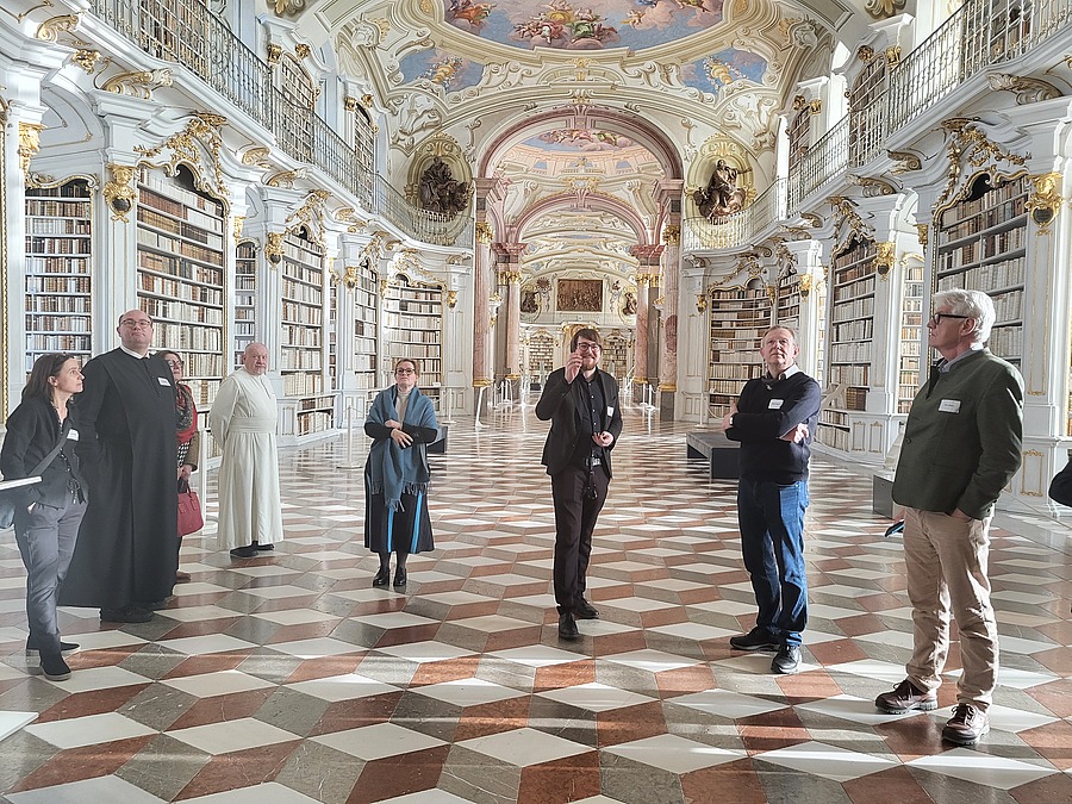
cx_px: 536
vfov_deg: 53.1
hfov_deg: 67.3
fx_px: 805
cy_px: 402
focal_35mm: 26
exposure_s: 1/50
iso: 320
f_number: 1.8
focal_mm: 5.4
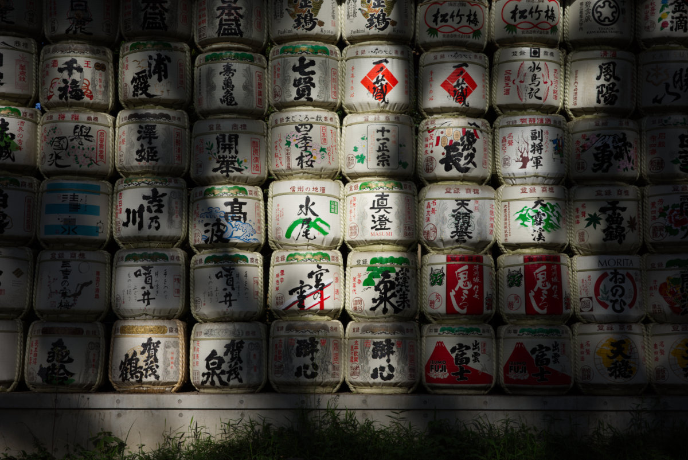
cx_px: 344
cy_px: 230
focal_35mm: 40
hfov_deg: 48.4
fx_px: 765
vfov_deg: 33.5
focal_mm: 26
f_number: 5.6
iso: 200
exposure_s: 1/640
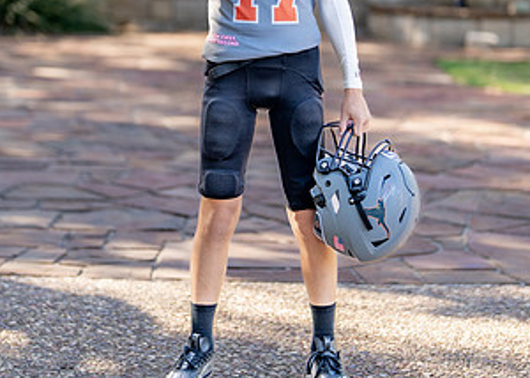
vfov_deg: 12.7
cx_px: 276
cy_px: 58
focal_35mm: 112
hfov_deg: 17.9
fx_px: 1685
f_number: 1.2
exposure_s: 1/1000
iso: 100
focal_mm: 50
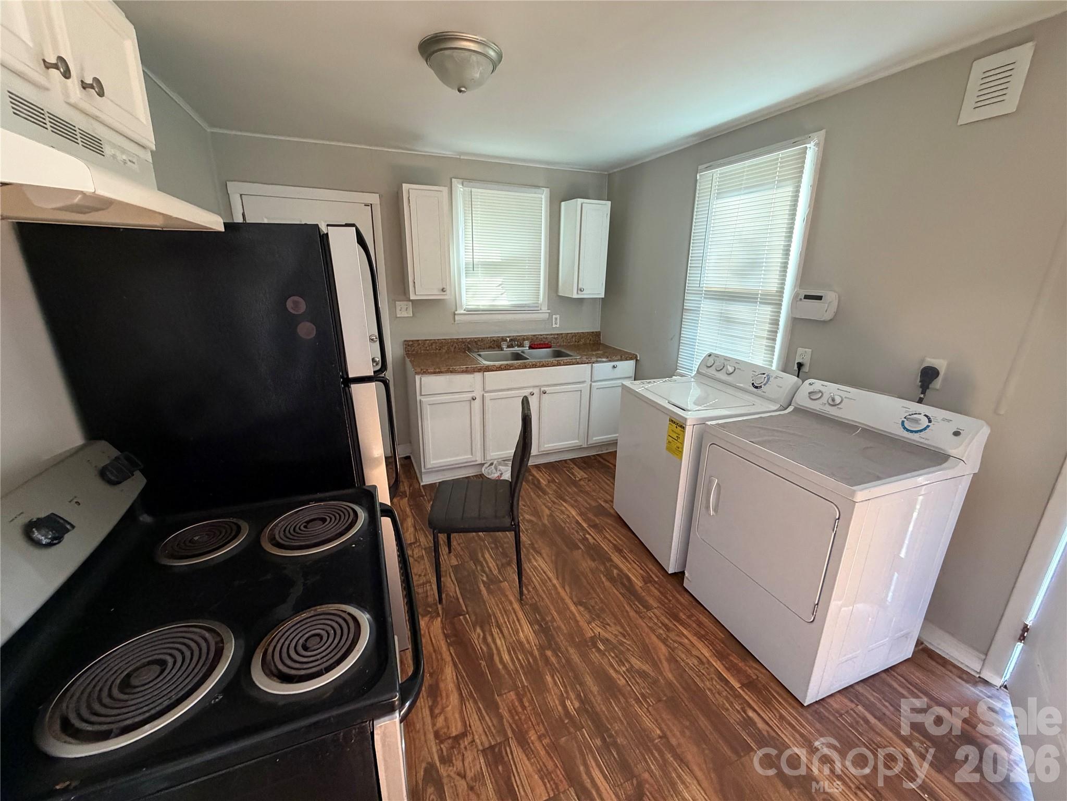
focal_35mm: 14
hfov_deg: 102.1
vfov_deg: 85.7
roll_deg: +0.4
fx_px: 432
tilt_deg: -16.6
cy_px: 400
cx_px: 534
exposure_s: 1/60
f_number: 2.2
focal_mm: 2.22
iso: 400
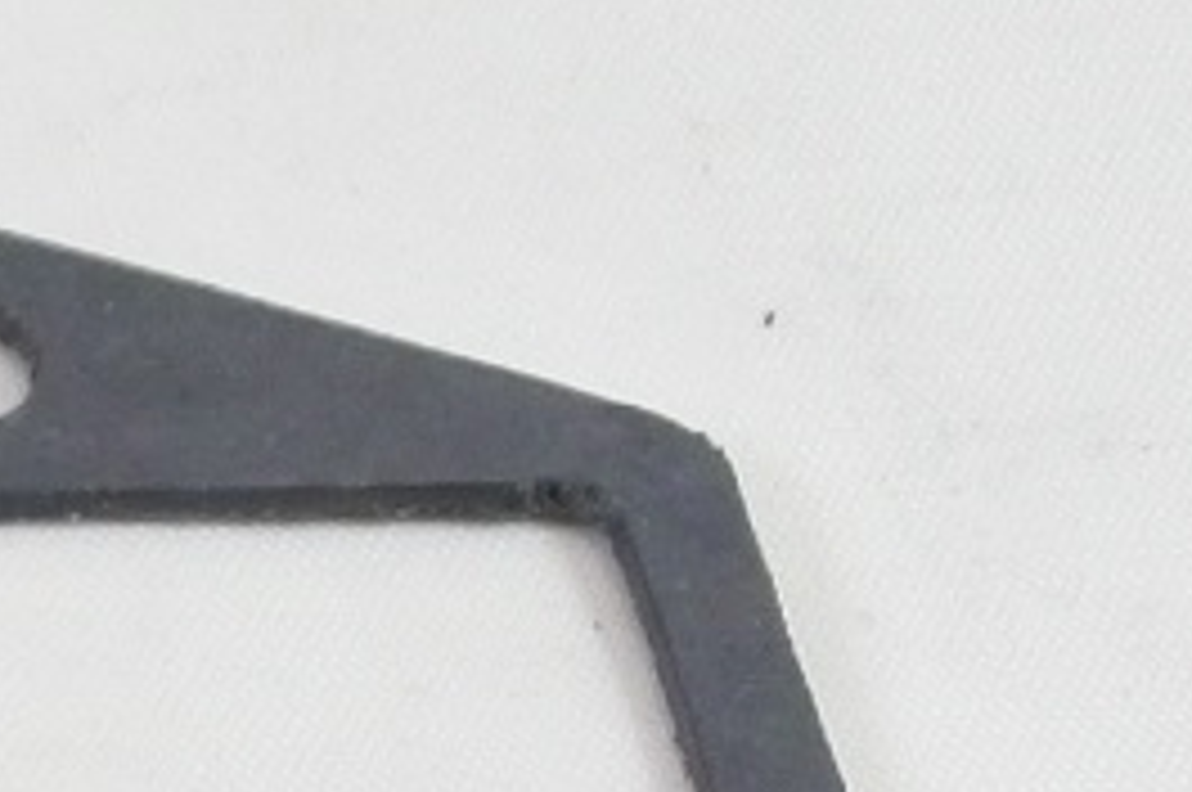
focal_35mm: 296
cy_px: 466
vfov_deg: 4.6
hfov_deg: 6.1
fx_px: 9789
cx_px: -3117
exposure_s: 1/125
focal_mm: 15
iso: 450
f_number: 4.2
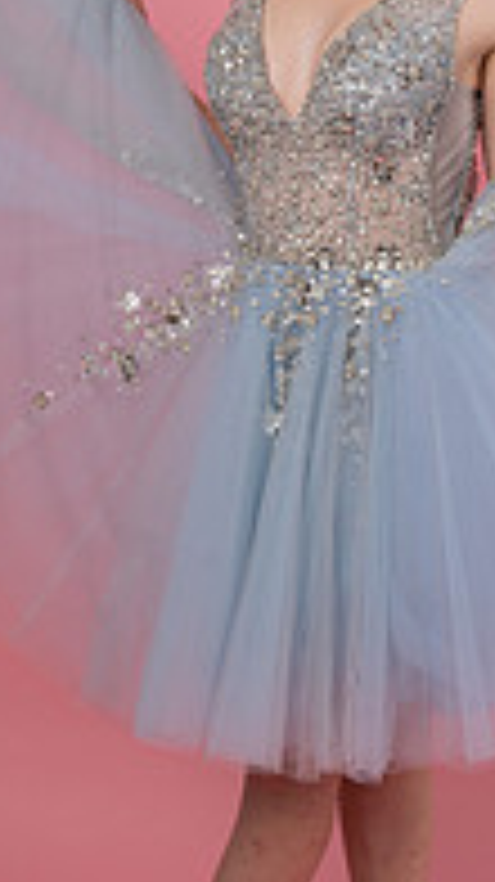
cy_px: 382
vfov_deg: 23.9
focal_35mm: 89
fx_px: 2080
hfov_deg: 13.5
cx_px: 360
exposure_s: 1/200
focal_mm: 37
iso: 200
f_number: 7.1
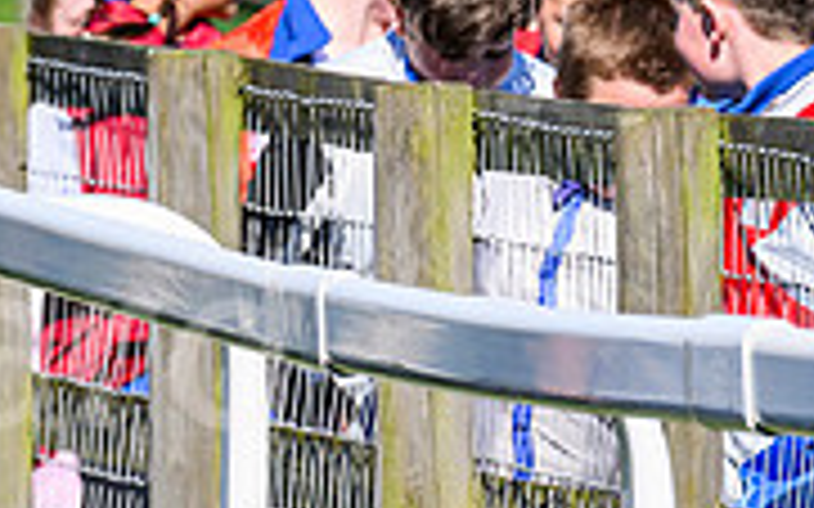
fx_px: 28232
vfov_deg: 1.0
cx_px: 67
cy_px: 462
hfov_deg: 1.7
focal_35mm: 1273
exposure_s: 1/1600
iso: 320
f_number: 6.3
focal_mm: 280
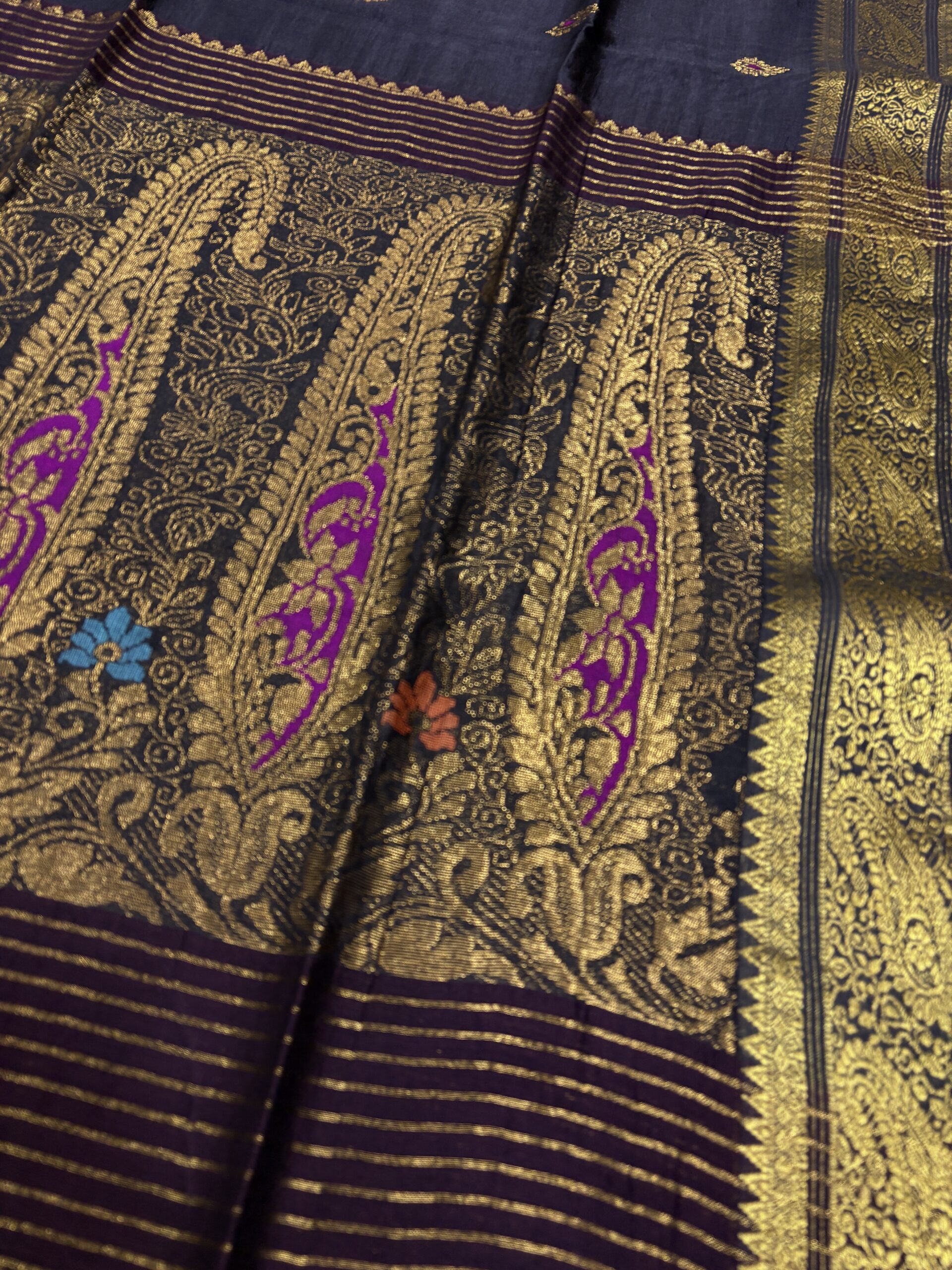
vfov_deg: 67.3
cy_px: 635
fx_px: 953
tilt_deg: -60.6
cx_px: 476
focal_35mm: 26
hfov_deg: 53.1
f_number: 1.6
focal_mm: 5.96
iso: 80
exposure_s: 1/100
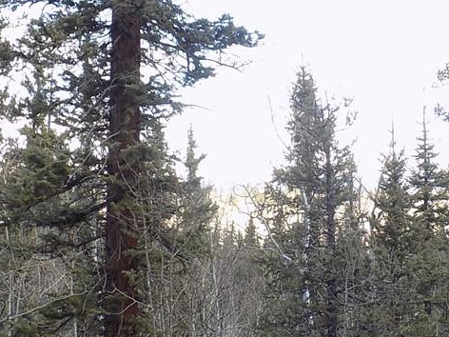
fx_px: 1660
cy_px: 246
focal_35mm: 128
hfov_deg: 15.3
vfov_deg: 11.6
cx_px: 355
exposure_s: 1/80
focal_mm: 10.5
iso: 80
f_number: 4
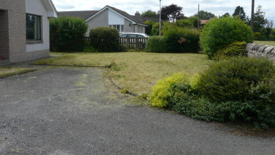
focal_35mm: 36
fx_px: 263
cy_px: 54
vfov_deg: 32.6
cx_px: 123
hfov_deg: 55.2
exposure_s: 1/320
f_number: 5.6
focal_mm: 4.6
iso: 100
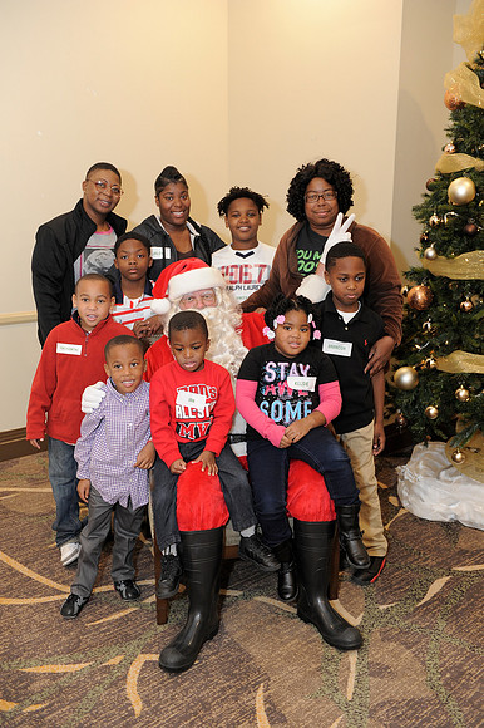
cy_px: 364
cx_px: 242
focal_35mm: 34
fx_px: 686
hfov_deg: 38.8
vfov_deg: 55.8
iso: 1600
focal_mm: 34
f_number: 4
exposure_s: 1/100
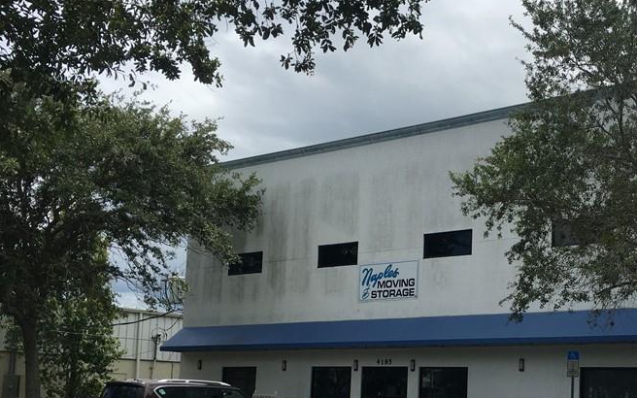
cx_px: 492
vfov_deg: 26.3
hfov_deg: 40.4
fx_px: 833
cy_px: 324
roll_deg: -1.6
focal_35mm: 48
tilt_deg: +6.2
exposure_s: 1/1923
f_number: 2.2
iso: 25
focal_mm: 4.15
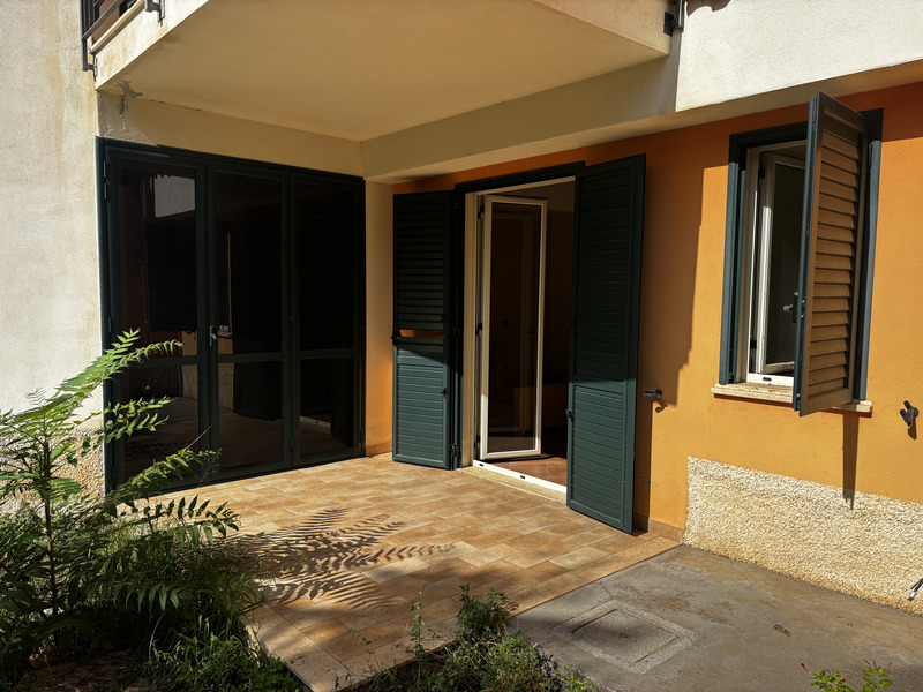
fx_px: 693
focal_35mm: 26
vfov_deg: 53.1
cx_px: 462
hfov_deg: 67.3
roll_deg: +0.3
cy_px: 346
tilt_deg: -2.4
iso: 50
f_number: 1.6
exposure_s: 1/2933
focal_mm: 5.96
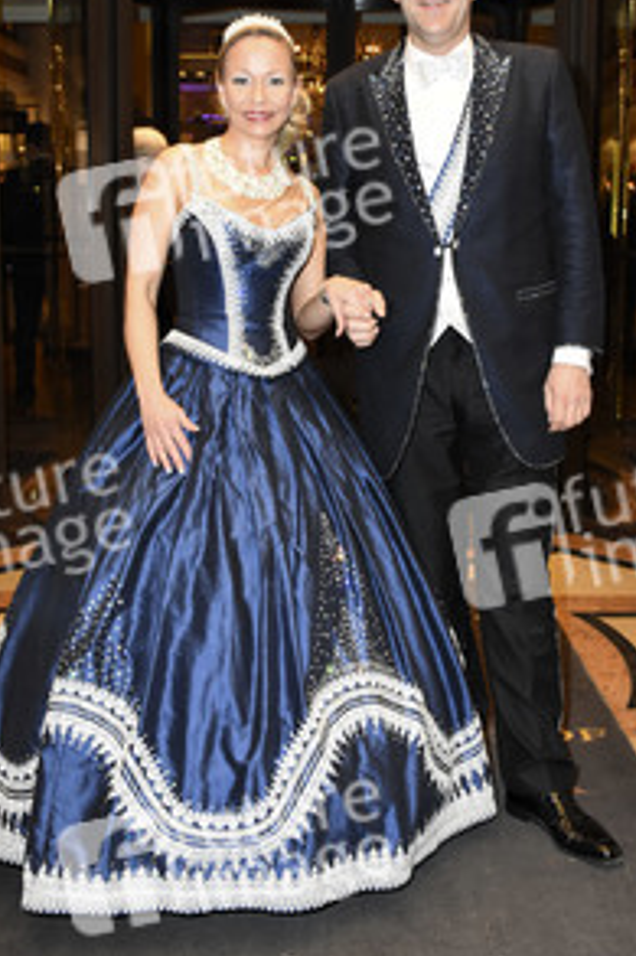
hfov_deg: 29.8
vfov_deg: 43.3
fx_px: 1194
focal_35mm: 45
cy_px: 369
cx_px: 320
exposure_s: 1/100
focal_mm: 22
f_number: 4.5
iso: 1600
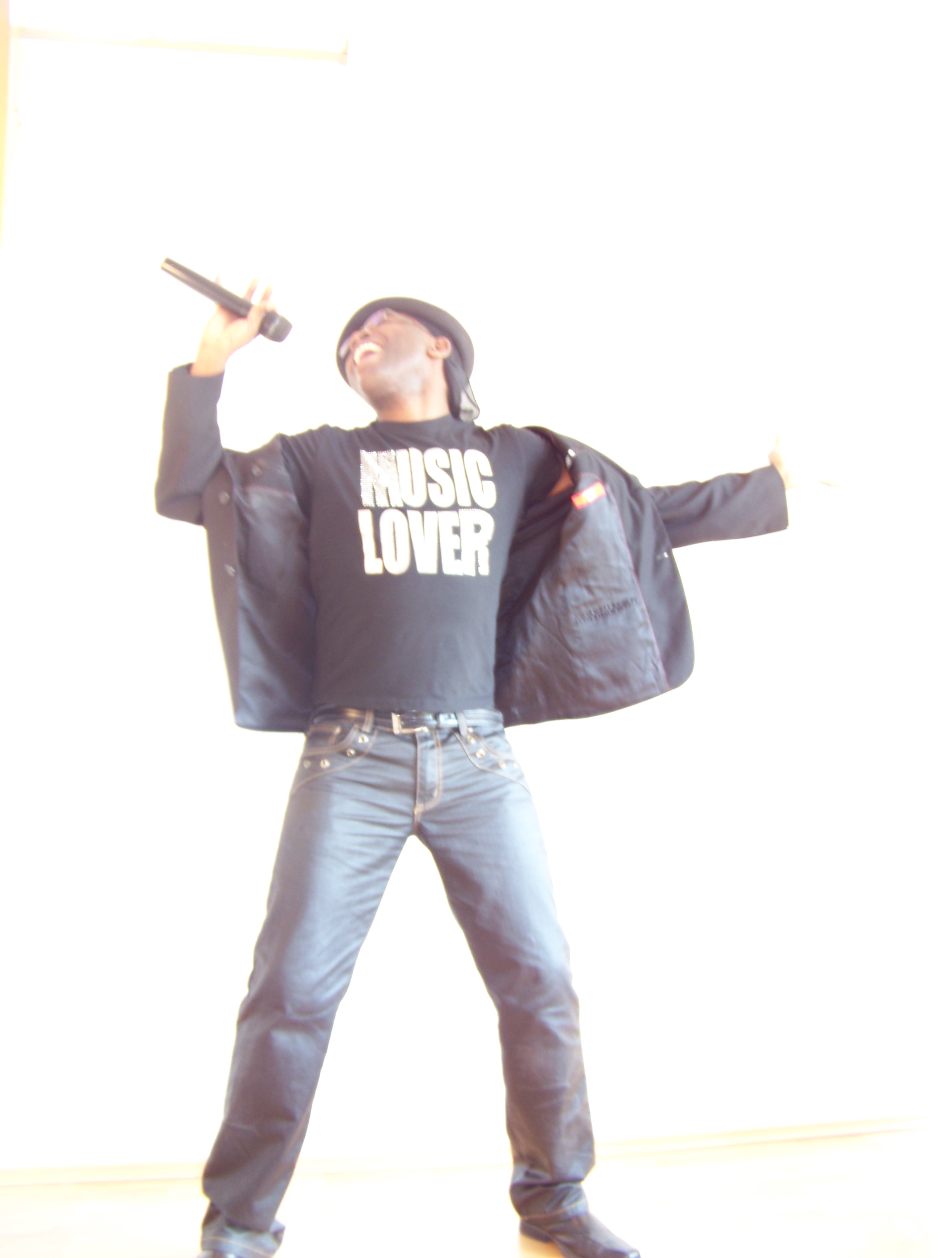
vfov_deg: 51.4
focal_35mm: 36
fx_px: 1308
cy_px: 629
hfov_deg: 39.7
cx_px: 472
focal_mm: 5.85
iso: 64
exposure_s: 1/10
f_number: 3.2
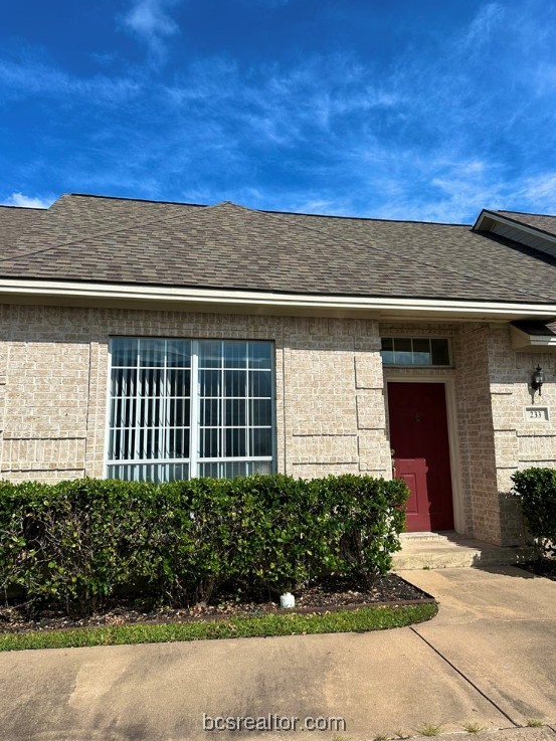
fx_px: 535
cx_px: 273
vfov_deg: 69.4
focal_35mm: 25
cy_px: 358
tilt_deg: +10.5
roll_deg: -0.6
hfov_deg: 54.9
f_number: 1.78
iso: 80
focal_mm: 6.86
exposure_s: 1/7042
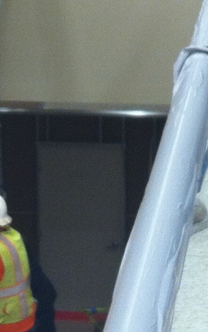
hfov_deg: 7.1
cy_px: -64
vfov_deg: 11.1
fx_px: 1685
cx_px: 135
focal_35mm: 186
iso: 80
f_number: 2.8
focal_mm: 3.85
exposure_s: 1/20
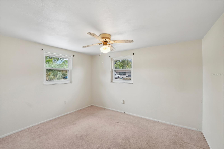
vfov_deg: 77.3
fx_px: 93
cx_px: 112
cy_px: 74
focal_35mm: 15
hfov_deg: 100.4
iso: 400
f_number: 8
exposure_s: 1/20
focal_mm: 10
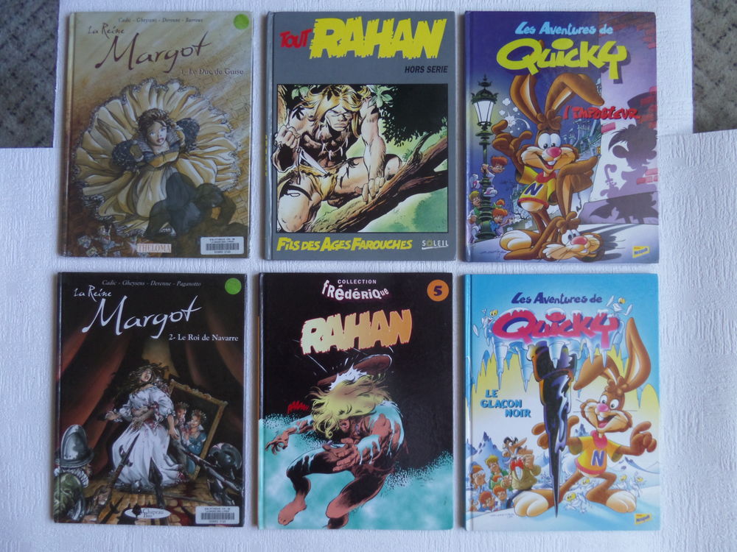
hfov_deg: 71.6
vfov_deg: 56.8
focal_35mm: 24
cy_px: 276
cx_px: 368
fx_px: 511
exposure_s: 1/30
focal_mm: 4
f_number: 3.2
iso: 160
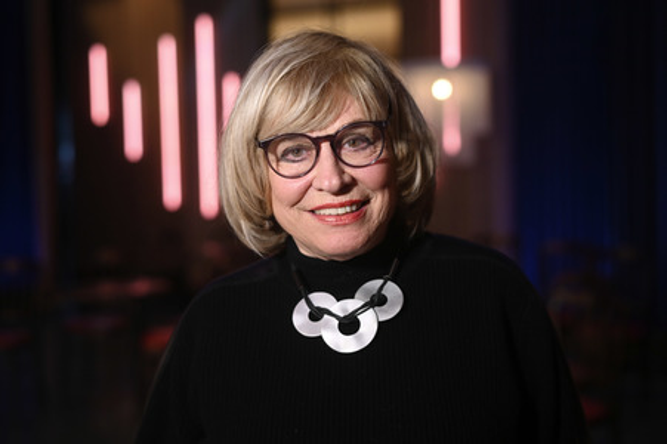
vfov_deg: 24.6
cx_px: 334
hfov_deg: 36.3
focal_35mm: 55
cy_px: 222
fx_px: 1018
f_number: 2.5
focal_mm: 55
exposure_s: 1/125
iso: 1250
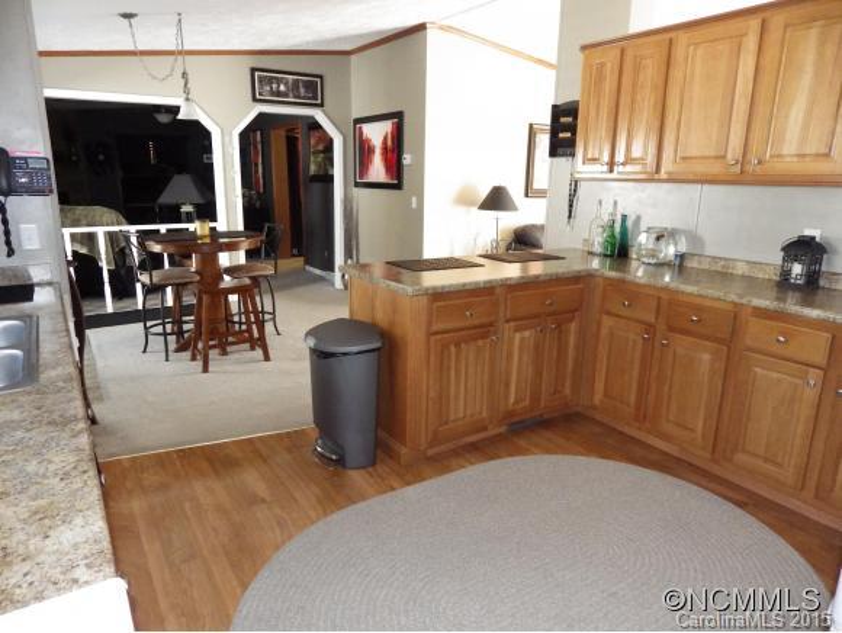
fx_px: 536
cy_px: 316
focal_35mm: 22
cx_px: 421
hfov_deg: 76.3
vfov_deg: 61.2
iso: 800
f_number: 3.1
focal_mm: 4
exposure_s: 1/45
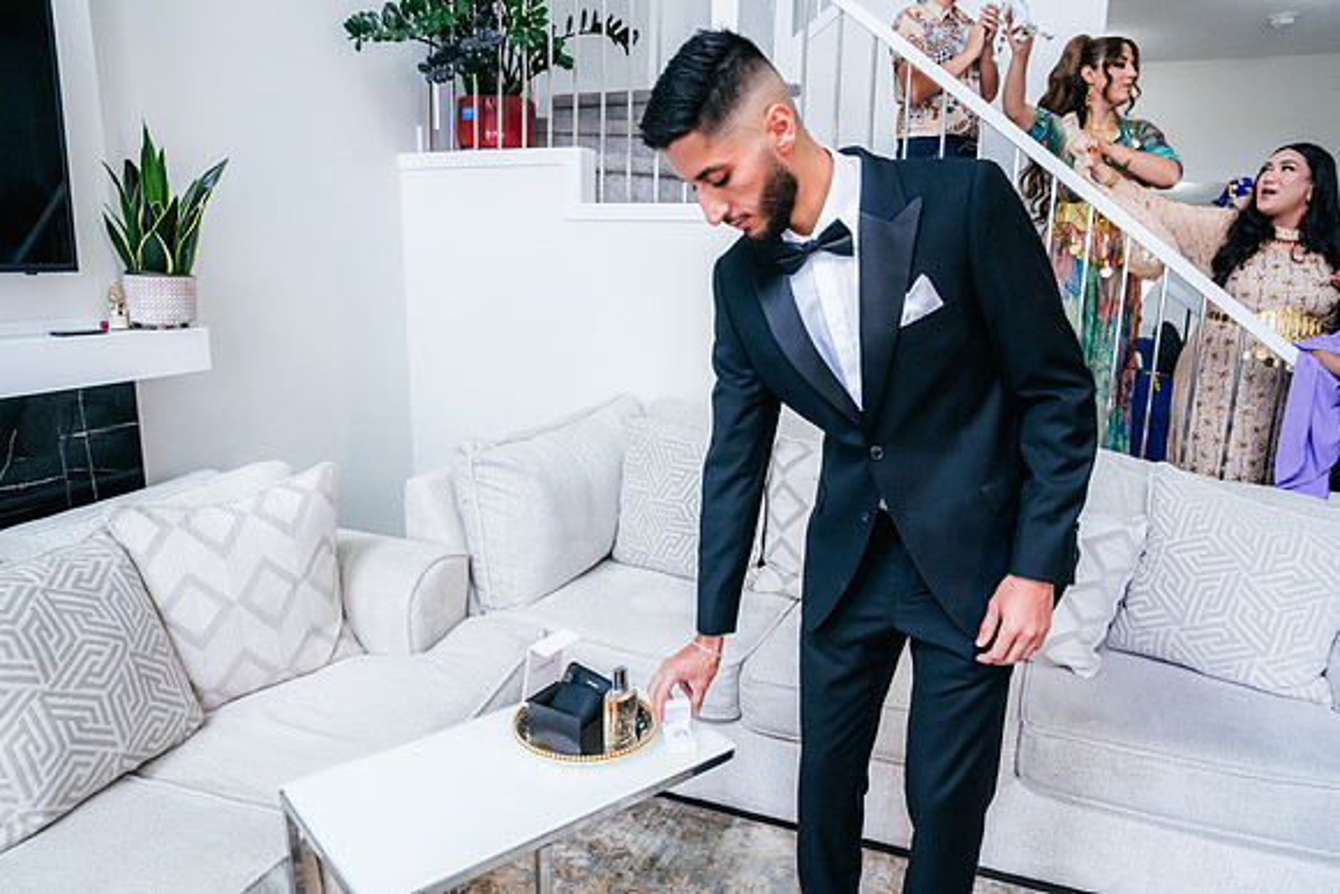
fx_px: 894
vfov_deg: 53.2
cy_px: 447
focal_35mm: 24
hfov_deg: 73.7
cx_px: 670
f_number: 9
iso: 4000
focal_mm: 24
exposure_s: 1/160
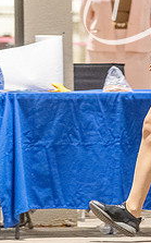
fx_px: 2751
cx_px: 226
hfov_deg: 3.1
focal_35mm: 417
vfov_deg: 5.0
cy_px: 68
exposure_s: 1/400
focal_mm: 135
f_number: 3.2
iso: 6400
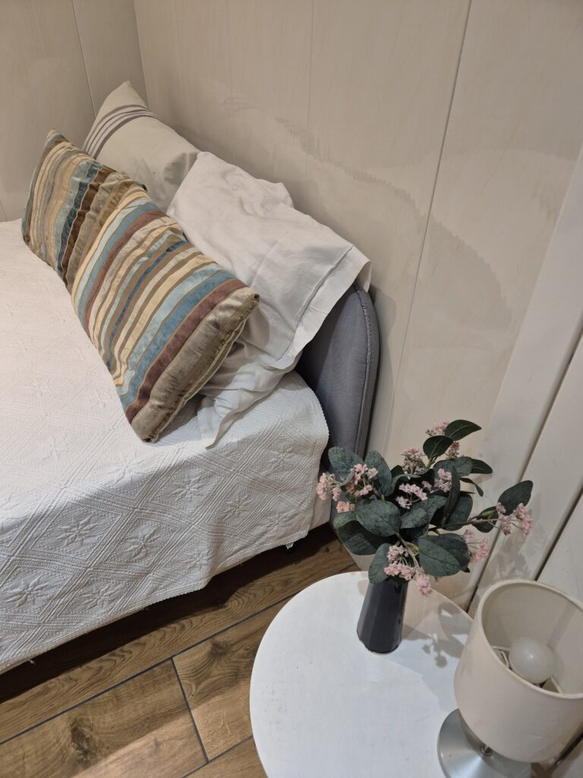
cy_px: 389
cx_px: 292
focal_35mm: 23
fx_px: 516
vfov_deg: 73.9
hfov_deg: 58.9
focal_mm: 5.4
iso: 200
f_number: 1.8
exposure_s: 1/100
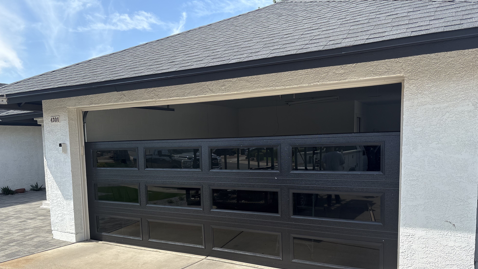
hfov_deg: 66.1
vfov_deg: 39.7
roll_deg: +2.0
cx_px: 234
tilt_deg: -3.7
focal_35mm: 29
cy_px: 179
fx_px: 368
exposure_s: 1/1751
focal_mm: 5.96
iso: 50
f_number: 1.6
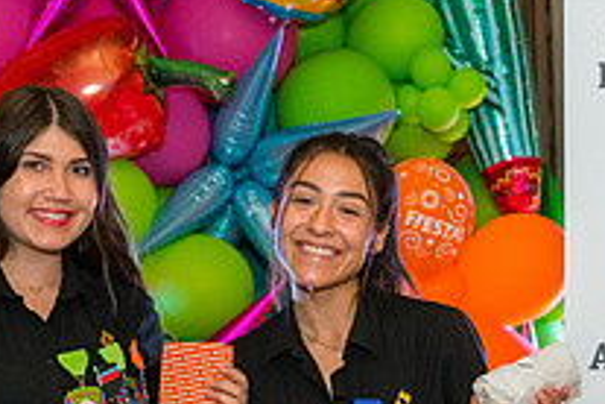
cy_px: 293
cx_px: 430
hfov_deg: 20.1
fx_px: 1697
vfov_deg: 13.5
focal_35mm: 101
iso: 5000
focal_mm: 36
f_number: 3.5
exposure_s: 1/160
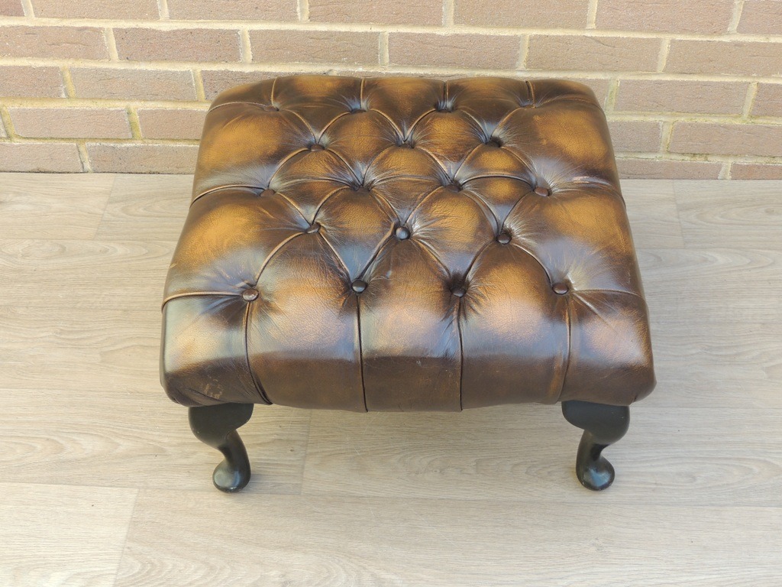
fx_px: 1062
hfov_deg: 40.4
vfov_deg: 30.9
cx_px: 391
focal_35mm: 47
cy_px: 294
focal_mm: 8.3
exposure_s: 1/100
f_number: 3.5
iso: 100
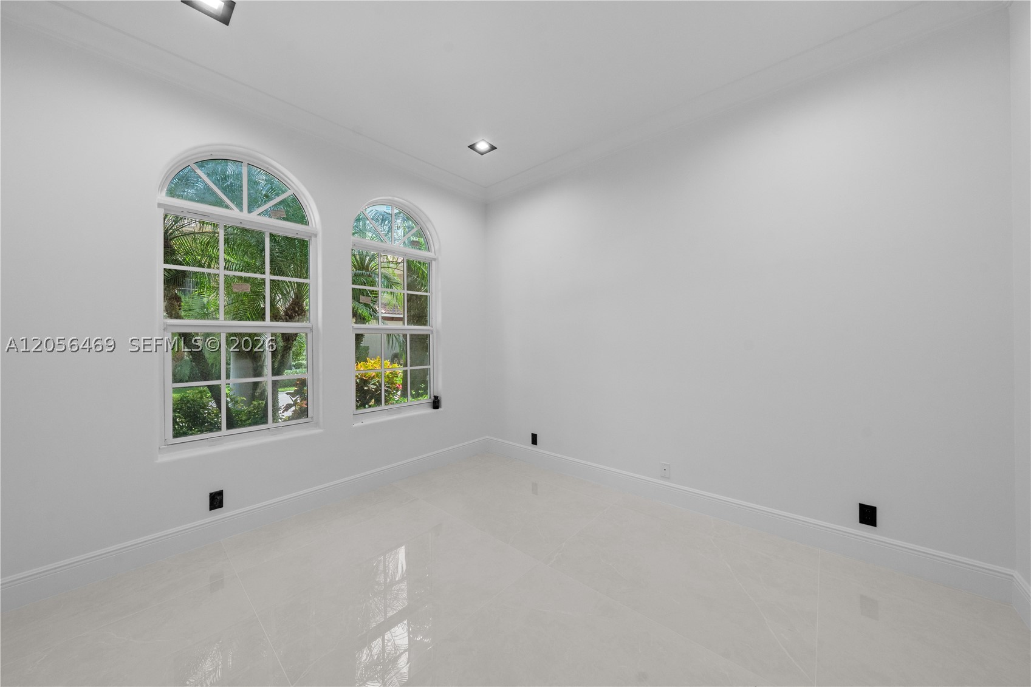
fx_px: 344
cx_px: 516
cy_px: 344
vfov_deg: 90.0
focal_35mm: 12
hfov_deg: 112.6
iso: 640
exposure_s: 1/25
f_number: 8
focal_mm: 12
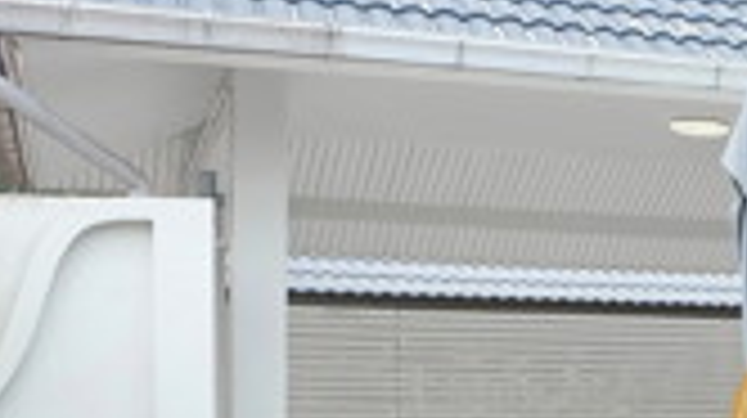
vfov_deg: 13.1
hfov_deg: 19.0
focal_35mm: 91
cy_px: 436
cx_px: 1264
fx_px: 1801
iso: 200
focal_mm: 16
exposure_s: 1/220
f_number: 5.6
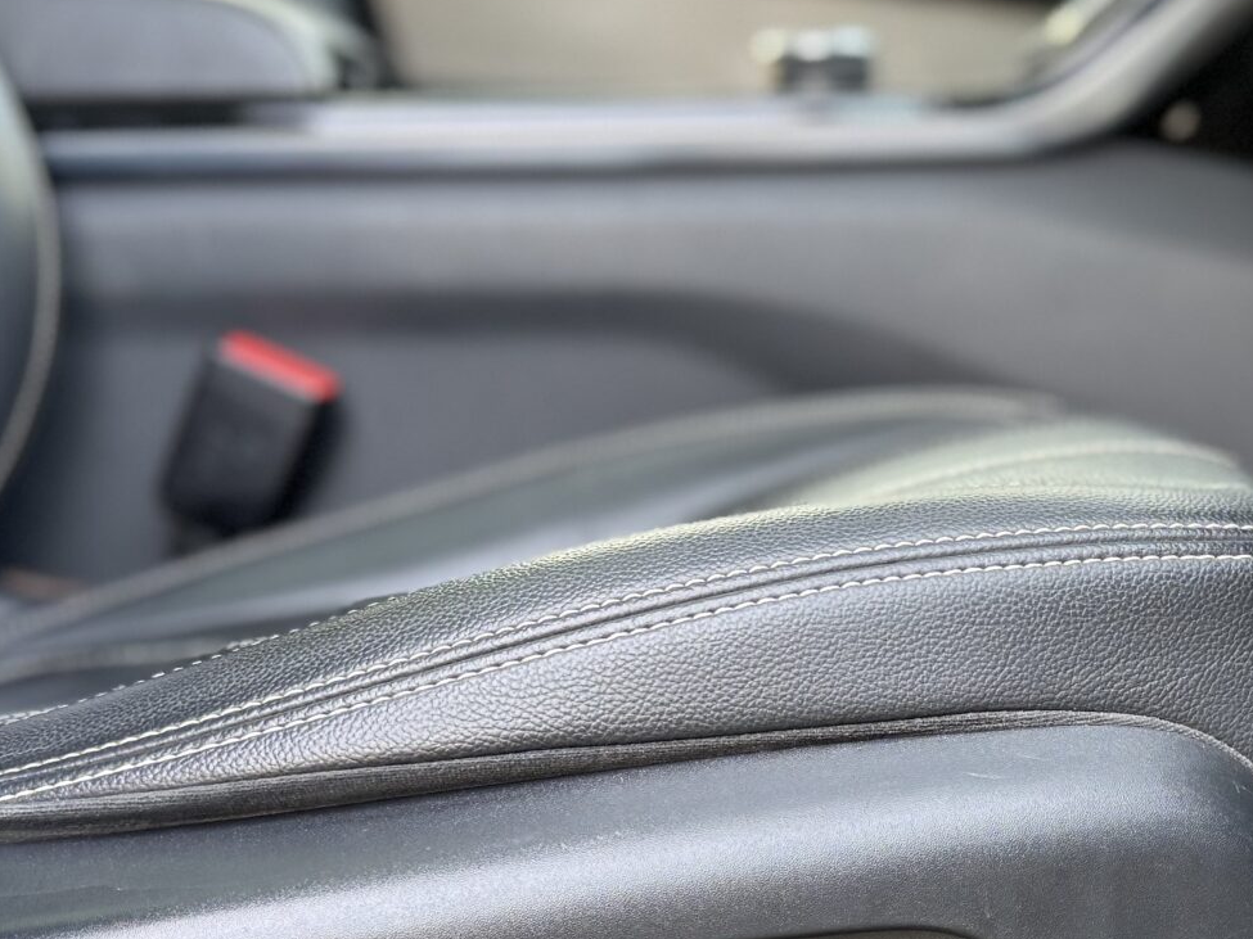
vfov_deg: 23.2
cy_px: 556
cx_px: 963
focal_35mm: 63
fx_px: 2280
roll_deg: +0.7
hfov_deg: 30.1
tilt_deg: -6.6
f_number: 1.78
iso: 200
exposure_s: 1/121
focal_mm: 6.76
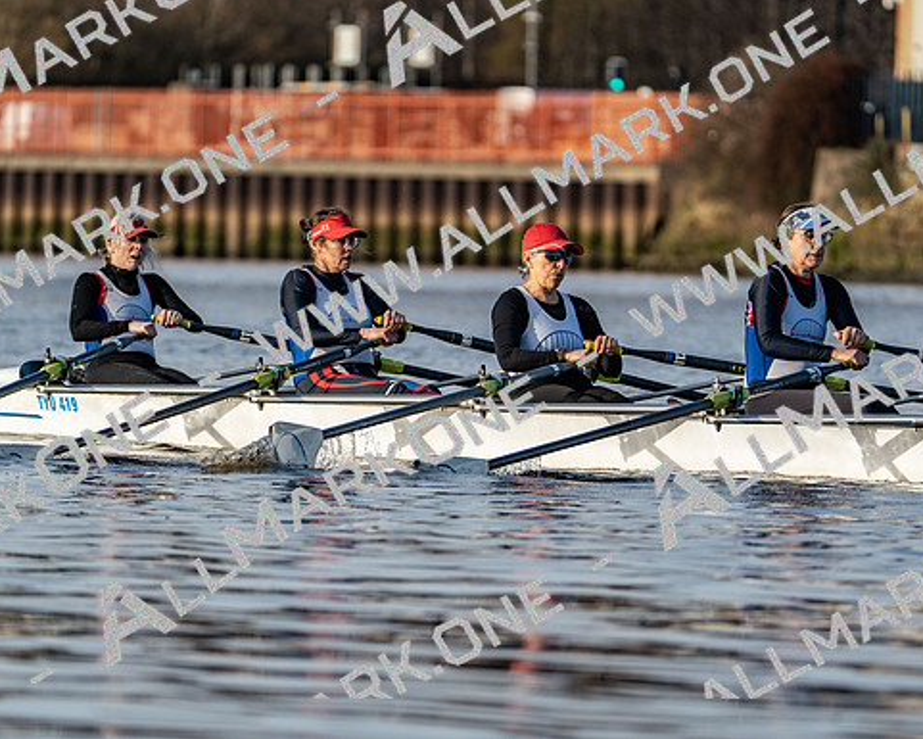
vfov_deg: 3.9
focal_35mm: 393
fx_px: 10738
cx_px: 489
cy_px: 370
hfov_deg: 4.9
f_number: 6.3
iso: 500
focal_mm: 347
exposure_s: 1/2000
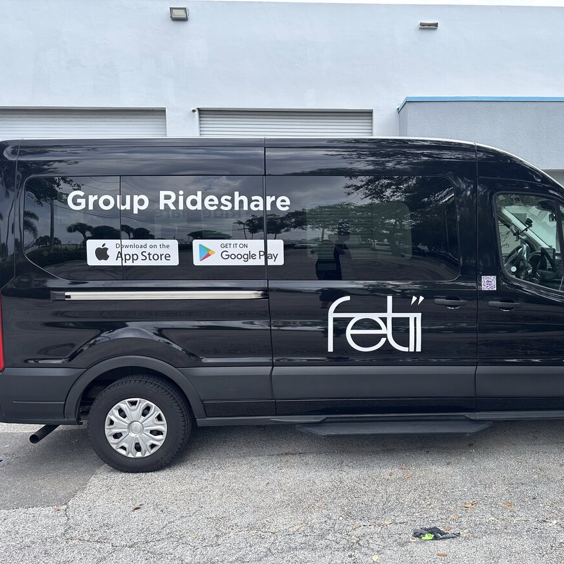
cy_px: 282
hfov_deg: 55.0
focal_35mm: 29
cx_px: 351
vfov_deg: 55.6
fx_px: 535
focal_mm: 6.86
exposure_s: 1/1304
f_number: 1.78
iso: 80
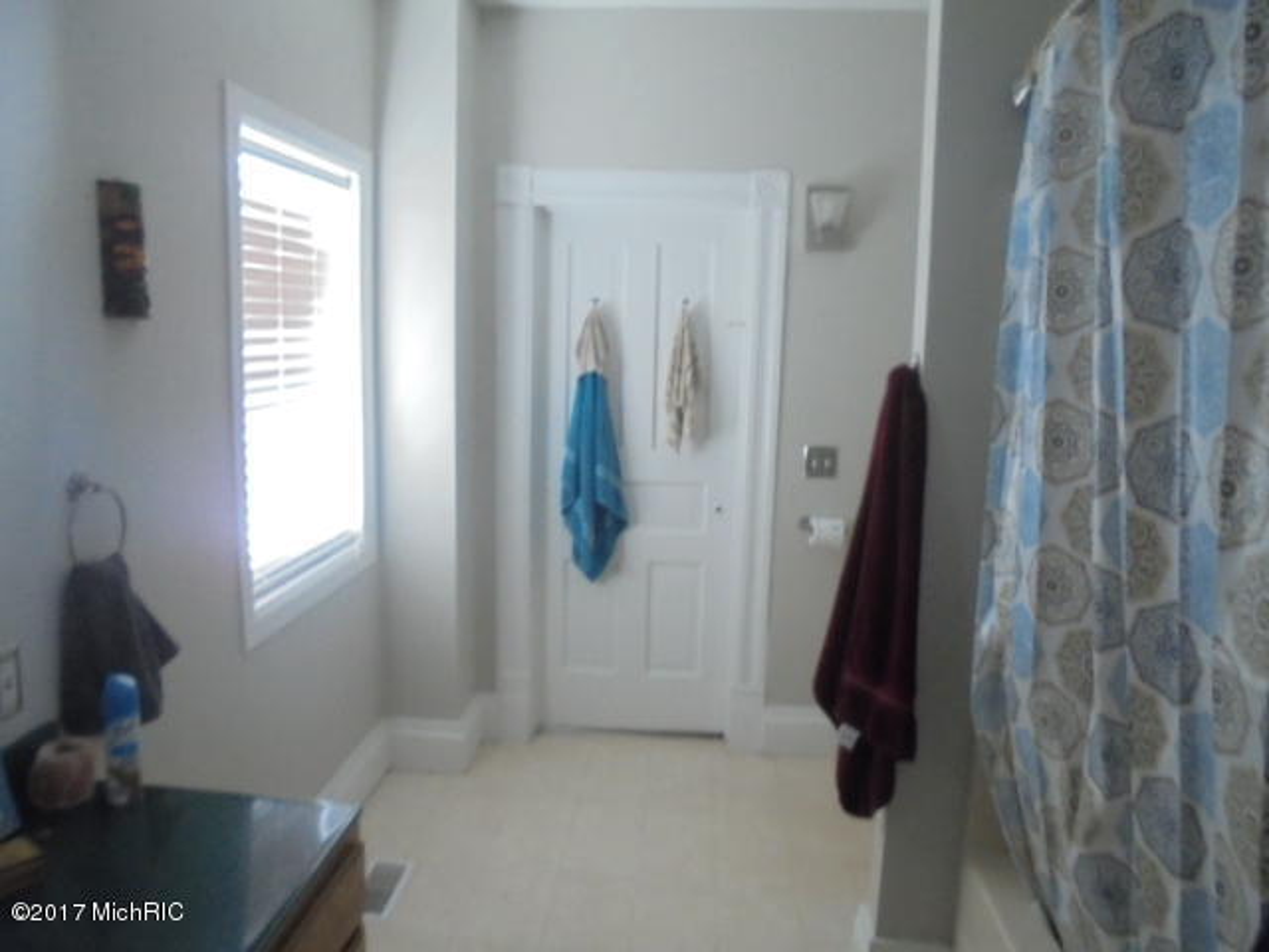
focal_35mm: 26
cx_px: 634
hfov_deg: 67.3
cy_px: 476
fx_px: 953
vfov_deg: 53.1
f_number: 3.5
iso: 500
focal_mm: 4.6
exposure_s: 1/20
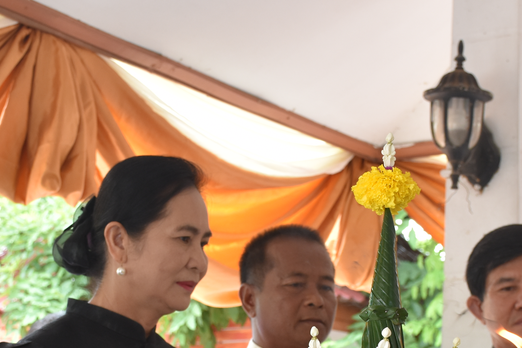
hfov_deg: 18.3
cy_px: 314
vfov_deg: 12.1
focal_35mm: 112
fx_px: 1624
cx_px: 227
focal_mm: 30
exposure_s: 1/160
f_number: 6.3
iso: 400
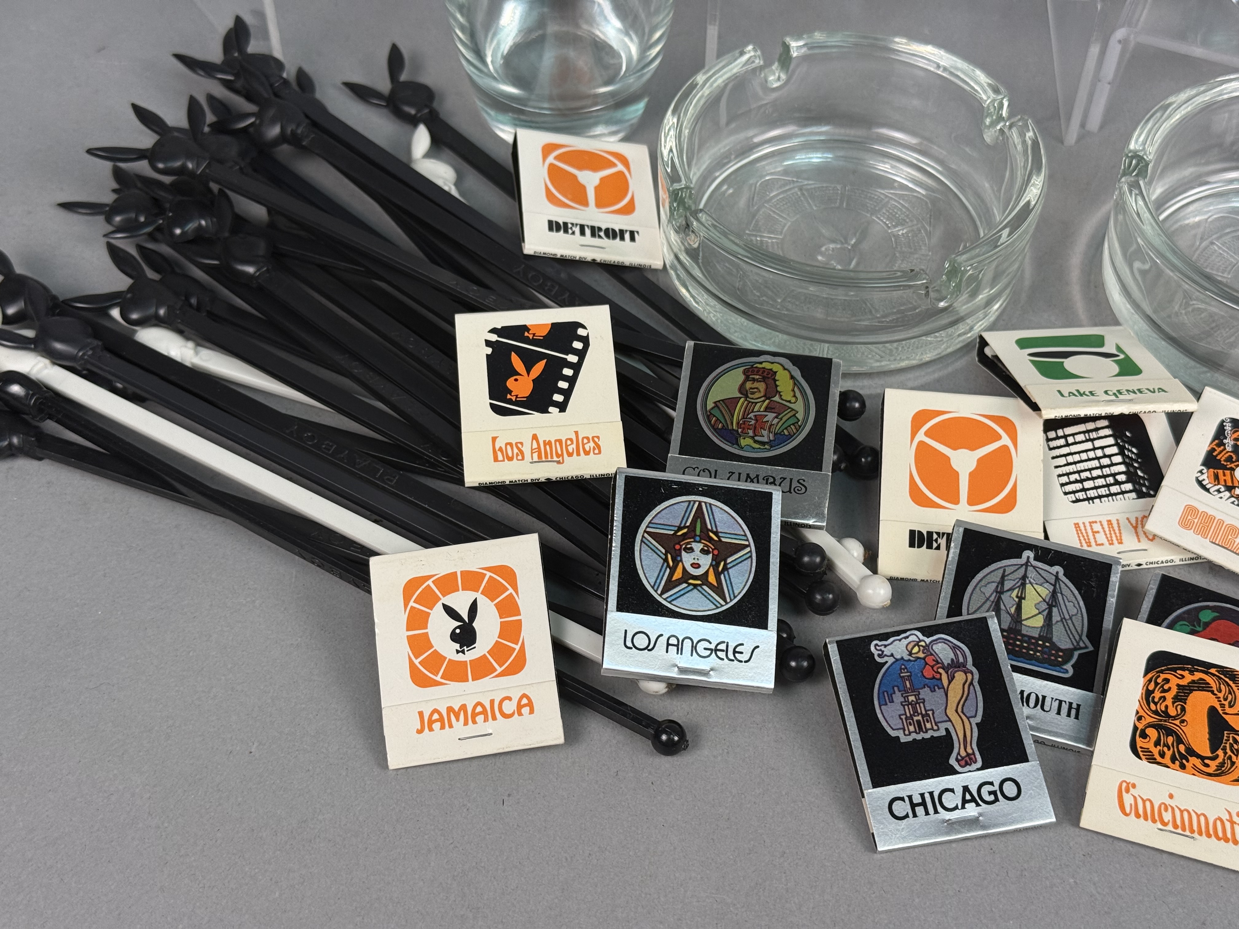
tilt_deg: -50.2
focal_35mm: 48
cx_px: 620
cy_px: 464
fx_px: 1718
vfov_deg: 30.3
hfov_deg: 39.7
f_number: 1.78
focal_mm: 6.76
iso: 64
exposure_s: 1/120
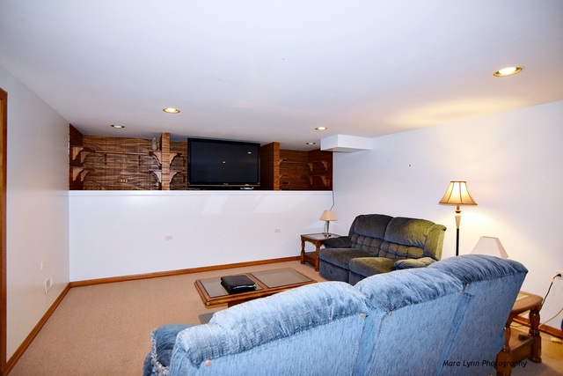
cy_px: 188
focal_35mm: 16
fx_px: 258
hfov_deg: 95.0
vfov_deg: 72.1
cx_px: 282
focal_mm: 11
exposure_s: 1/60
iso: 800
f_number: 3.2
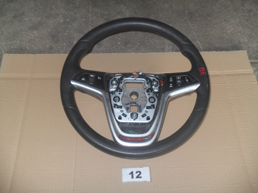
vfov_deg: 40.7
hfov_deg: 52.6
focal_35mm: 35
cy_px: 96
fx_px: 261
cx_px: 129
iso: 200
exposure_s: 1/45
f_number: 3
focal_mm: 6.3
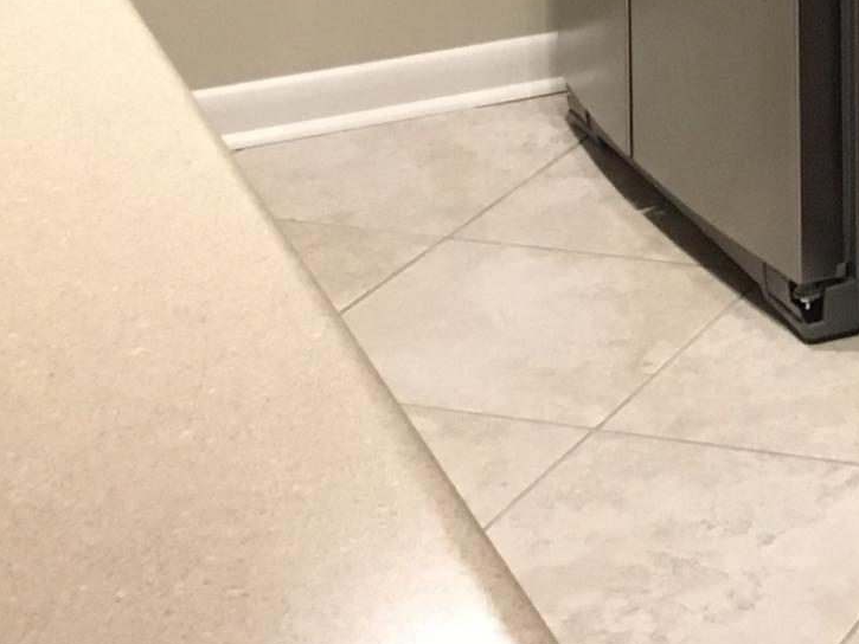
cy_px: -612
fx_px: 2978
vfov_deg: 11.3
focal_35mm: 120
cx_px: 1245
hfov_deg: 15.3
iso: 200
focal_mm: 4.15
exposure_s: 1/24
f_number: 2.2
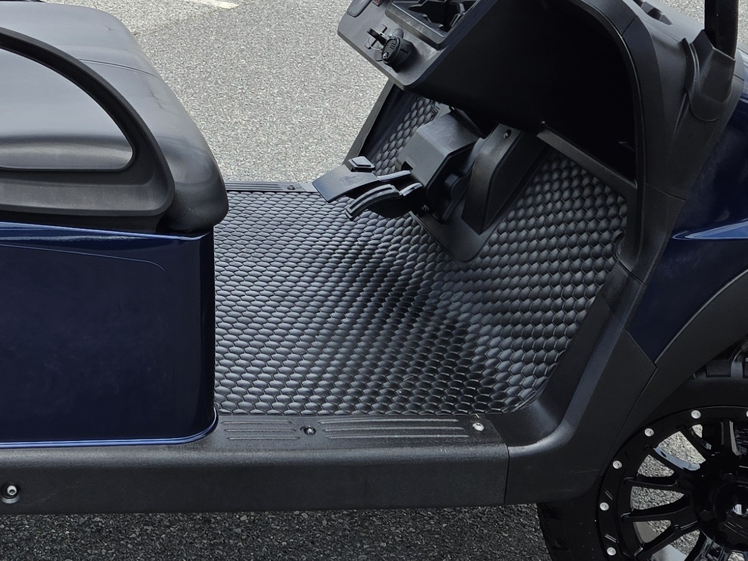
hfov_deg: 26.4
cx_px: 68
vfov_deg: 20.3
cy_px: 63
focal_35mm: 71
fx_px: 1534
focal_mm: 5.4
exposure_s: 1/1461
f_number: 1.8
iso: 25
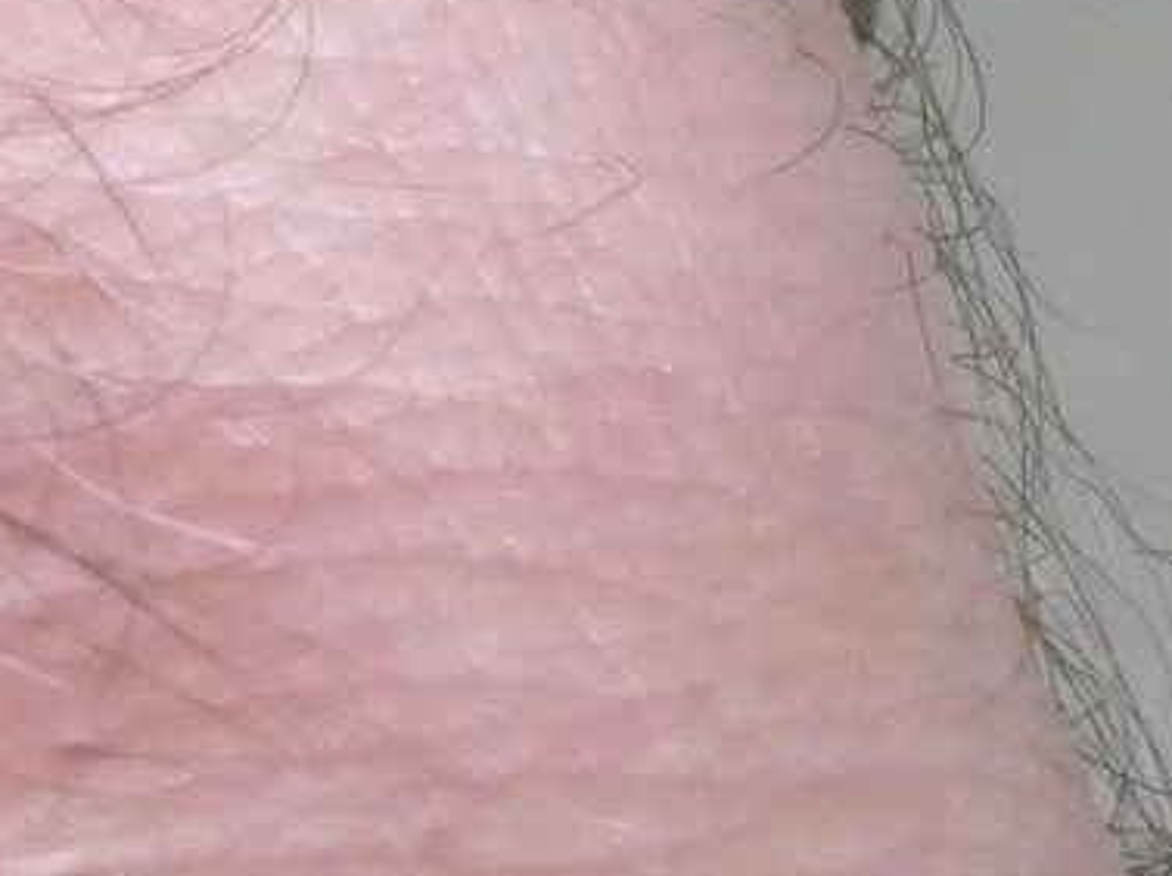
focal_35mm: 858
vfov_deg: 1.7
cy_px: -916
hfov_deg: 2.3
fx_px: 29022
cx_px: -1380
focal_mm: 40.84
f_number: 4.5
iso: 1600
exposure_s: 1/50
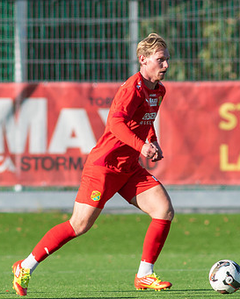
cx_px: 122
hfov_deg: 1.1
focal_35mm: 1396
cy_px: 153
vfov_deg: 1.4
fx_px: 12389
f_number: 3.2
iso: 140
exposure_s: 1/2000
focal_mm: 300
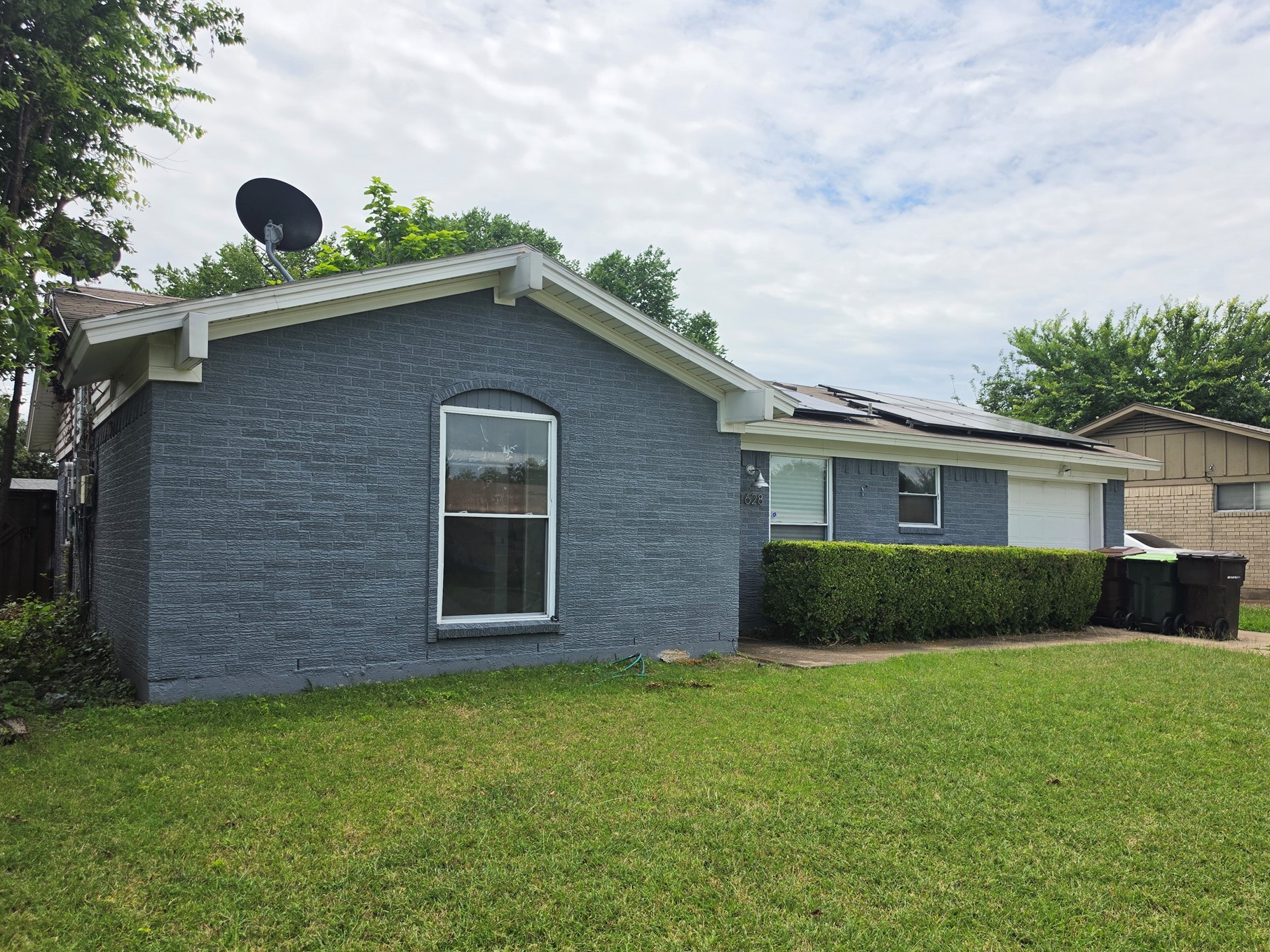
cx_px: 670
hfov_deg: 67.3
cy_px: 518
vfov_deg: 53.0
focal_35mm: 26
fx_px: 954
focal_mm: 6.5
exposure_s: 1/7939
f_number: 1.4
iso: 40
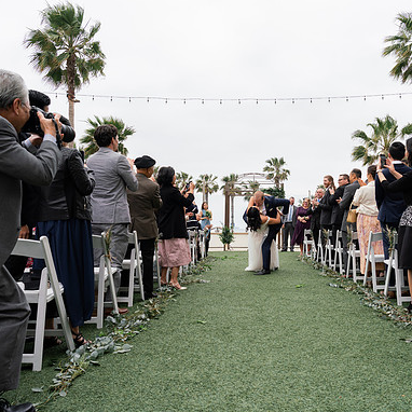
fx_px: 417
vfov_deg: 52.5
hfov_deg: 52.0
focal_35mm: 31
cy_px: 207
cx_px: 259
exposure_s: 1/250
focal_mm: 24
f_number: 6.3
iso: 160
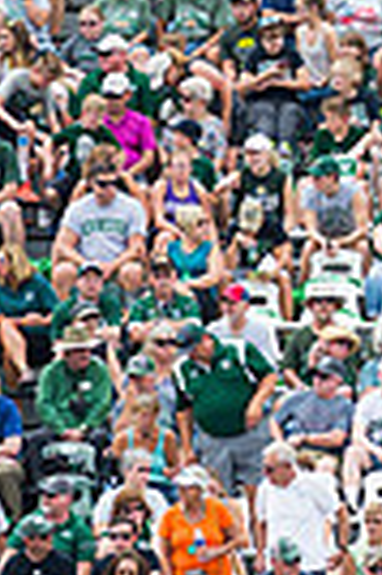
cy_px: 335
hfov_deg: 1.4
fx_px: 16116
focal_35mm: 1010
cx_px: 594
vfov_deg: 2.0
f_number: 4.5
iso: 200
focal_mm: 300
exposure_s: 1/1000
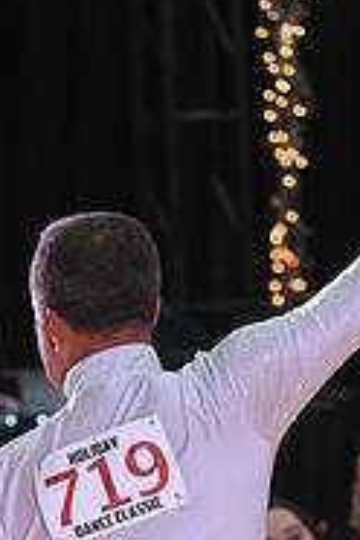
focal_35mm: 483
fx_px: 7244
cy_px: 825
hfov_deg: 2.8
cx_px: -68
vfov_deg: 4.2
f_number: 5
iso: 2500
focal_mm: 155
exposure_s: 1/320
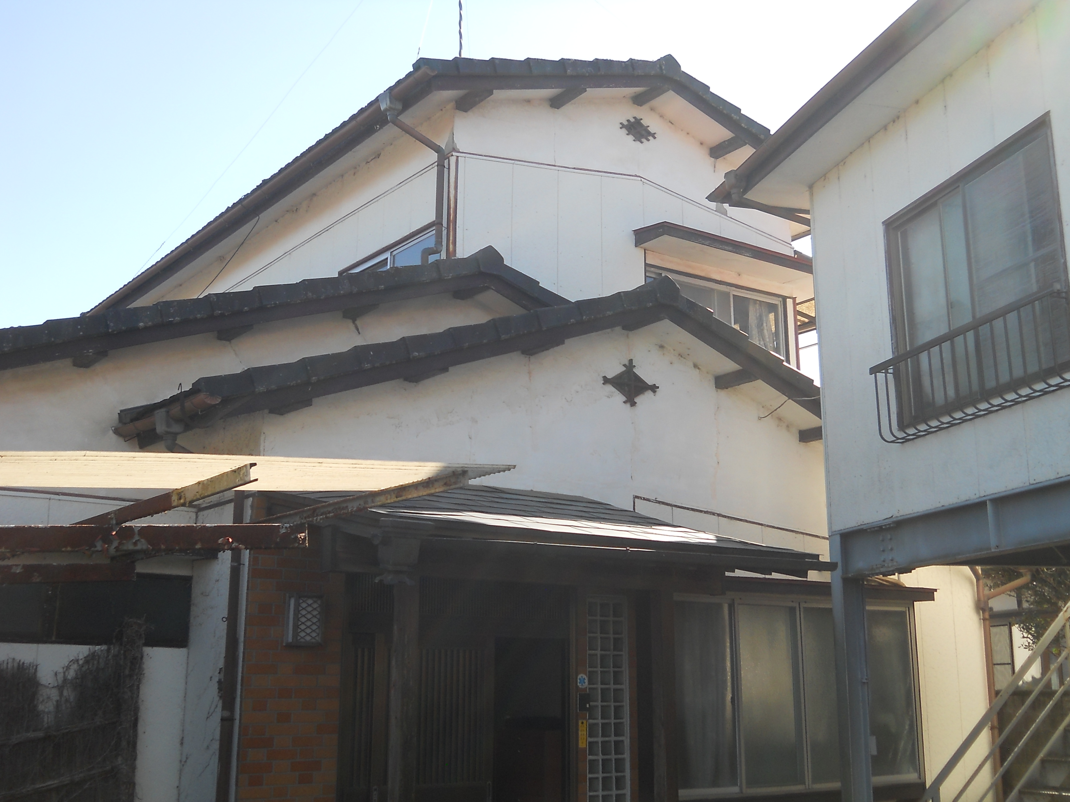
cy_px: 401
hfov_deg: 45.8
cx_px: 535
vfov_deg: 35.1
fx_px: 1267
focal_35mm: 41
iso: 80
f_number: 5.5
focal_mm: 6.72
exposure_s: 1/125
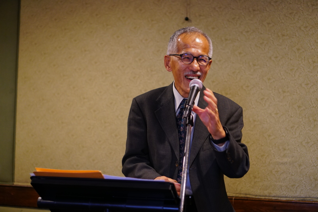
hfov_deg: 37.8
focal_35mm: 52
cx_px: 159
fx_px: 464
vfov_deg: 25.8
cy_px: 106
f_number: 2
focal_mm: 35
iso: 1000
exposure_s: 1/60
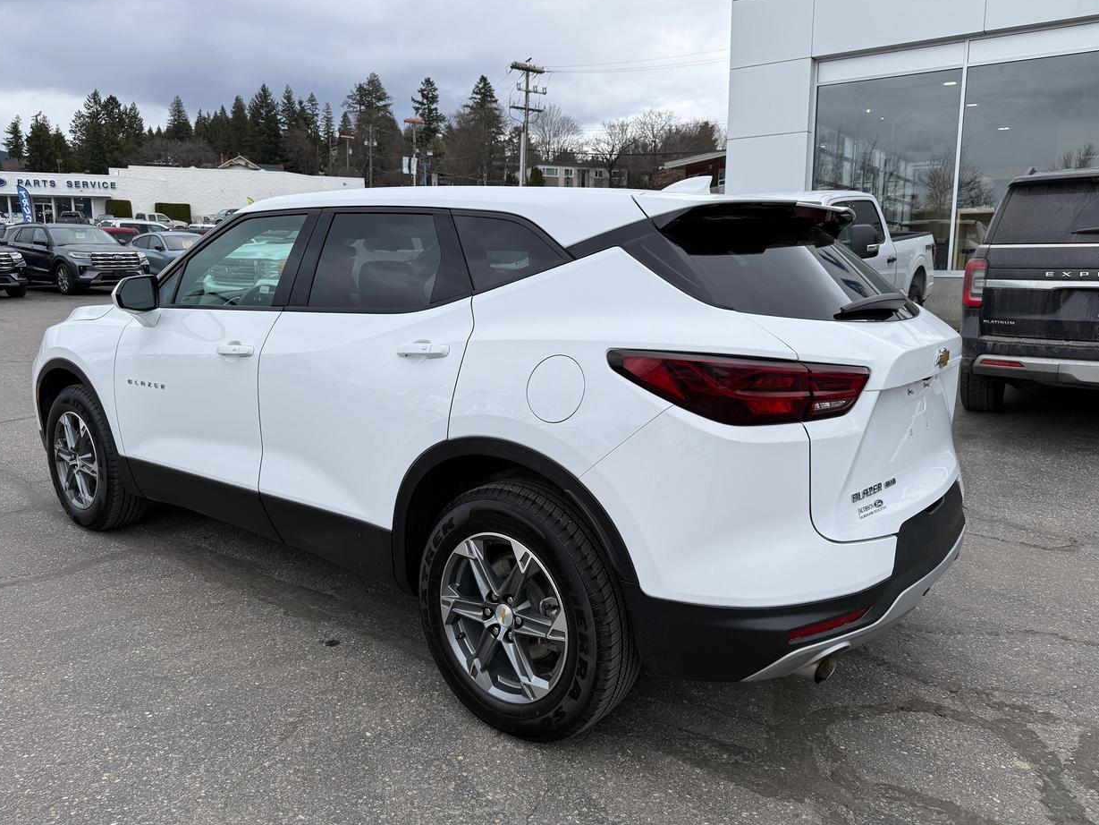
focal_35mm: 25
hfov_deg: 69.4
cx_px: 547
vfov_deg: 54.9
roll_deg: -0.9
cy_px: 403
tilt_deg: -9.0
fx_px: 794
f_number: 1.78
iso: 80
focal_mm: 6.76
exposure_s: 1/1361
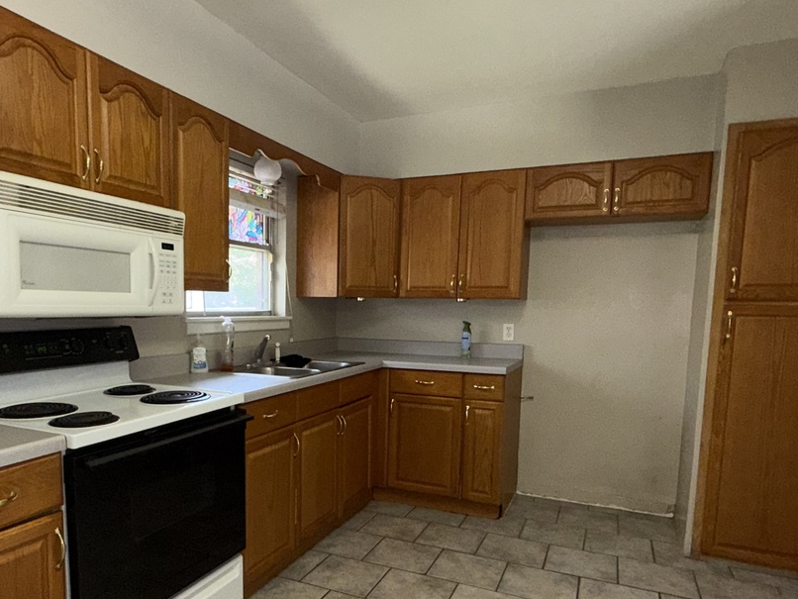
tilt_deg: -7.1
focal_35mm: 25
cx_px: 338
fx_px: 576
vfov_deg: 54.3
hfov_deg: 69.0
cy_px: 372
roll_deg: -0.8
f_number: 2.2
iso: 80
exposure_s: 1/88
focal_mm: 2.22
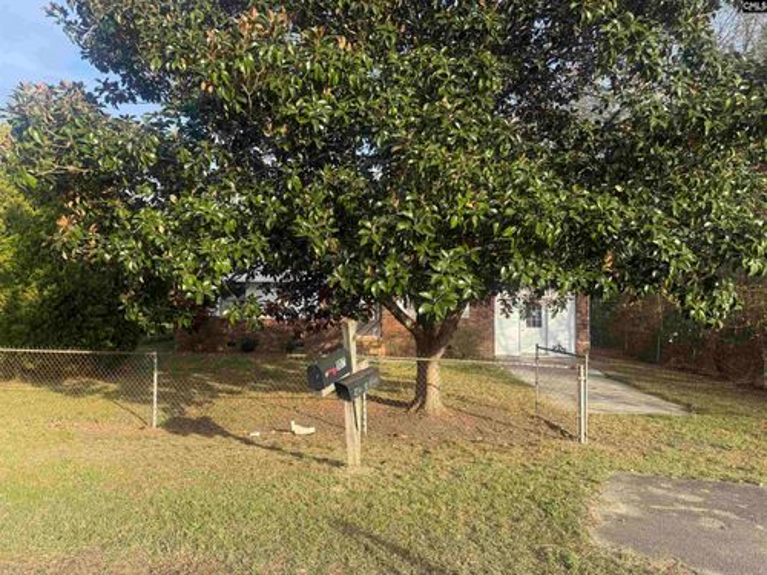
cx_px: 384
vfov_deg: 56.8
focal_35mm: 24
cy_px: 288
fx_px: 532
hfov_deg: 71.6
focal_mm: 6.76
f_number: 1.78
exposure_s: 1/1250
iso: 80
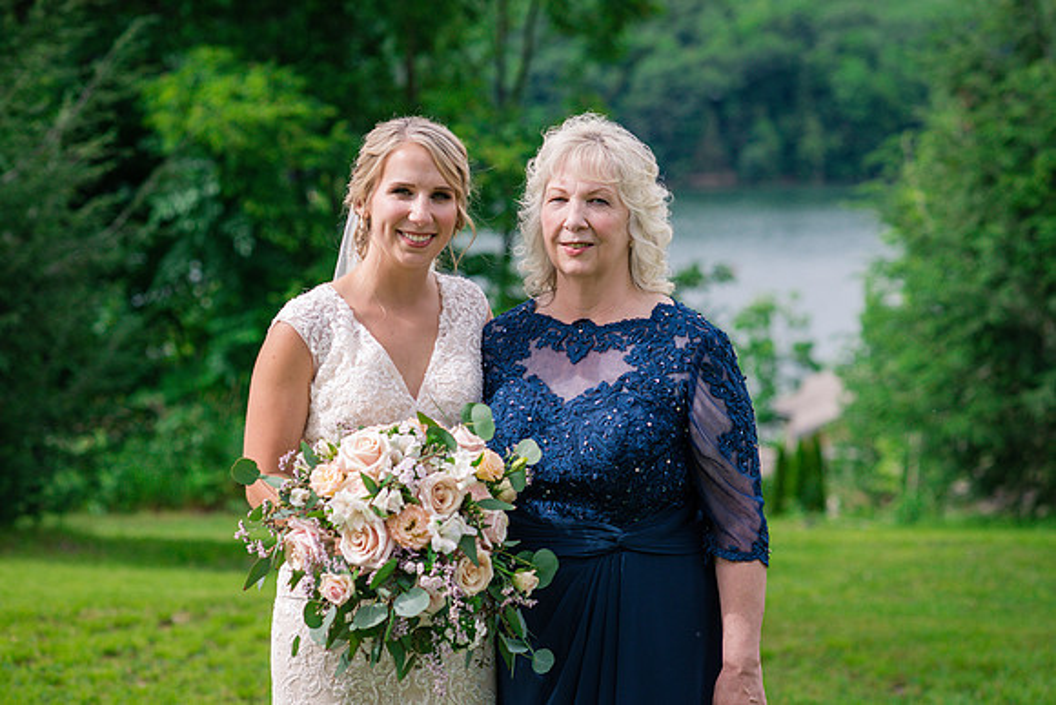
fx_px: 2494
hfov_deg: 23.9
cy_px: 352
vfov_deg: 16.1
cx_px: 528
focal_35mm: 85
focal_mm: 85
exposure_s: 1/3200
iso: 500
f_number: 3.2
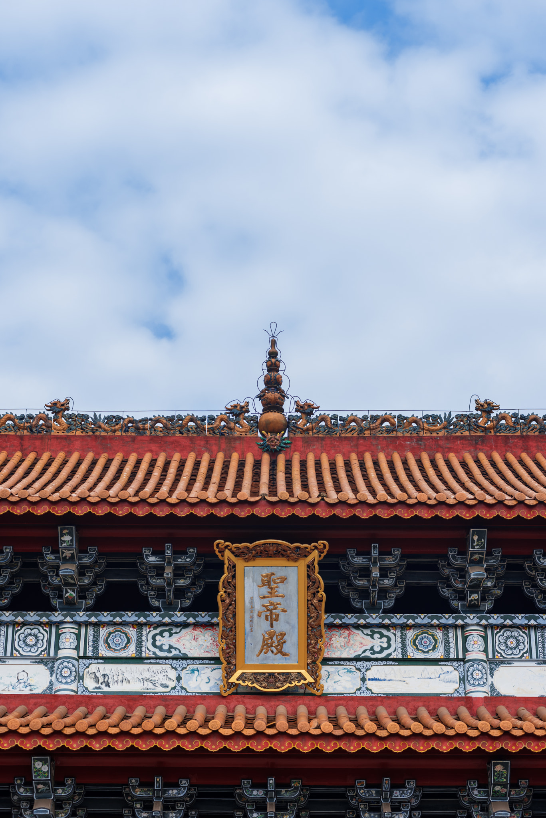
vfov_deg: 25.4
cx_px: 273
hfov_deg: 17.1
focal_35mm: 80
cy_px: 409
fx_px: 1818
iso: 64
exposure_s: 1/250
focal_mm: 80
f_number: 5.6
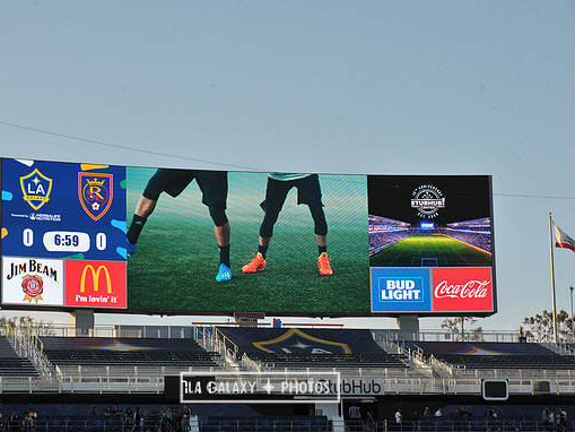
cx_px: 260
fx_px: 1911
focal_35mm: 115
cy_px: 217
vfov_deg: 12.9
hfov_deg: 17.1
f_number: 10
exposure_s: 1/400
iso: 400
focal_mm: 105
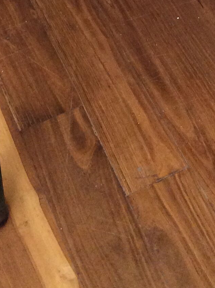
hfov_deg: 14.9
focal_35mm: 98
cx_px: 190
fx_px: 814
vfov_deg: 18.7
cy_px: -83
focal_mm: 3.3
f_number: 2.4
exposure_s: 1/25
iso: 160
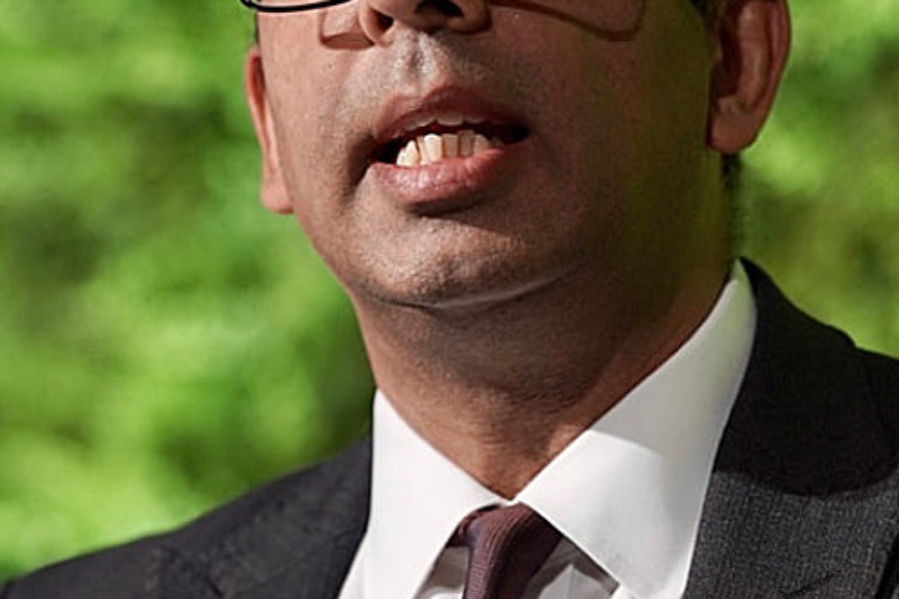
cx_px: 493
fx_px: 6093
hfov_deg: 8.4
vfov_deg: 5.6
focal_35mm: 244
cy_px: 197
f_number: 2
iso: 500
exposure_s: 1/200
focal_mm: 135
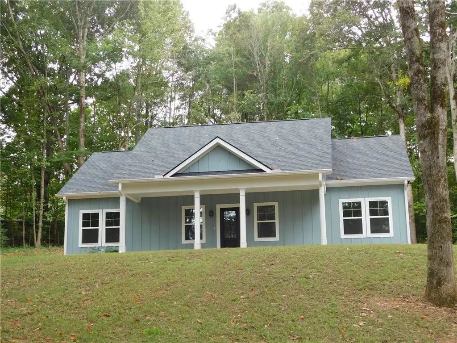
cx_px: 228
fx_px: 673
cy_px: 172
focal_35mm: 51
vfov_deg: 28.6
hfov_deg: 37.5
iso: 125
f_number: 3.8
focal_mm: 9
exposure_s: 1/80
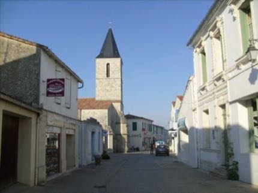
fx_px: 261
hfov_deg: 52.7
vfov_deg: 40.7
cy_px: 96
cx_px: 129
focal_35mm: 35
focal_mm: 5.8
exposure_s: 1/350
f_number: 7.1
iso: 80
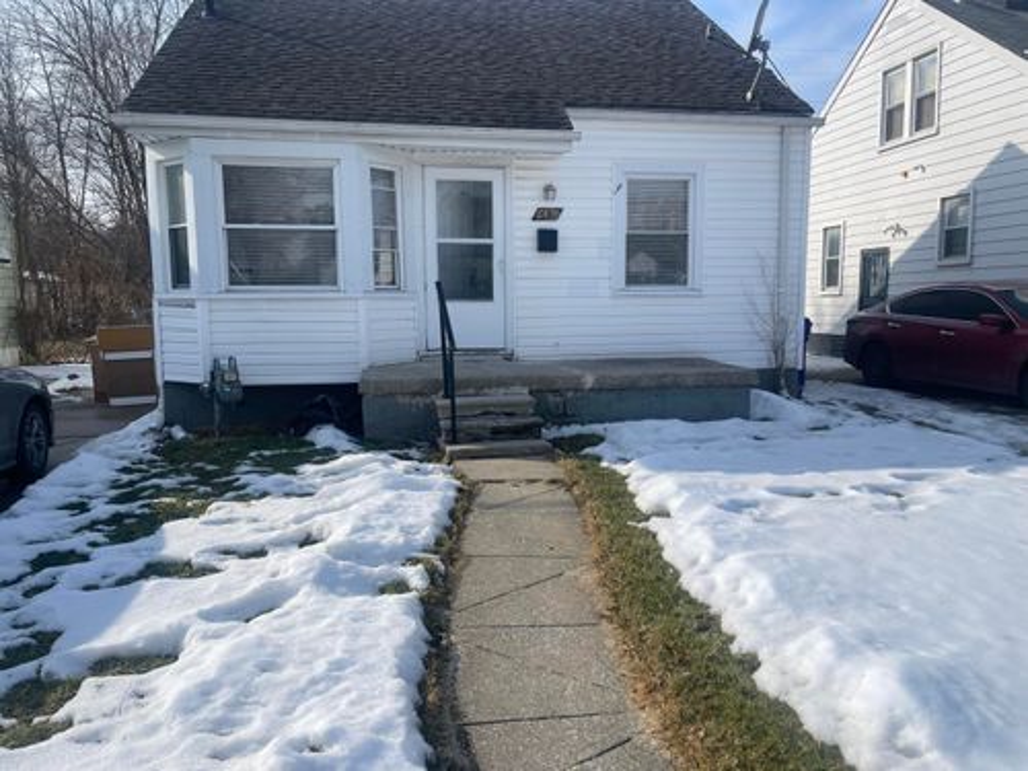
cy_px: 386
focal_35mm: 25
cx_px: 514
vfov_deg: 54.9
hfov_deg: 69.4
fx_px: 742
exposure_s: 1/5128
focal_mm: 5.1
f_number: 1.6
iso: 32
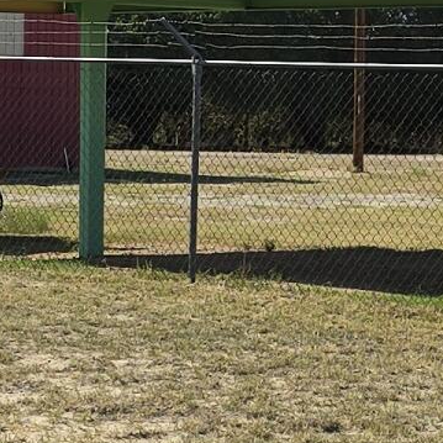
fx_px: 2461
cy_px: 168
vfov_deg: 10.3
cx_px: 624
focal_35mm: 170
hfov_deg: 10.0
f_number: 1.7
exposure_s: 1/1225
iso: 12
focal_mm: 6.3
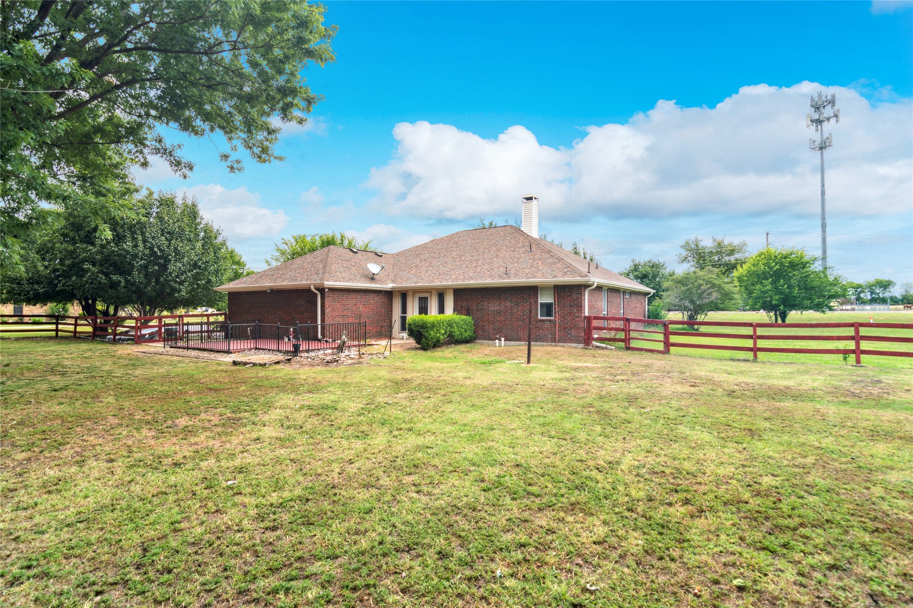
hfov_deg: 95.0
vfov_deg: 72.0
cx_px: 456
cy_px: 304
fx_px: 418
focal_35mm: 16
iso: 100
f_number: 8
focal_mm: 11
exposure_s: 1/250
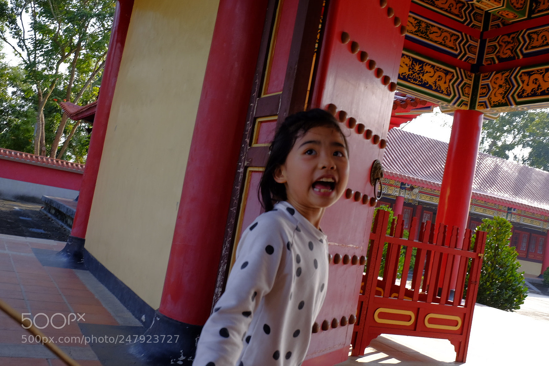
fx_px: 549
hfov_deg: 53.1
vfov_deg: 36.9
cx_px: 274
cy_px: 183
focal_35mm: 36
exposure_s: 1/200
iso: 400
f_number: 8
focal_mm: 24.2
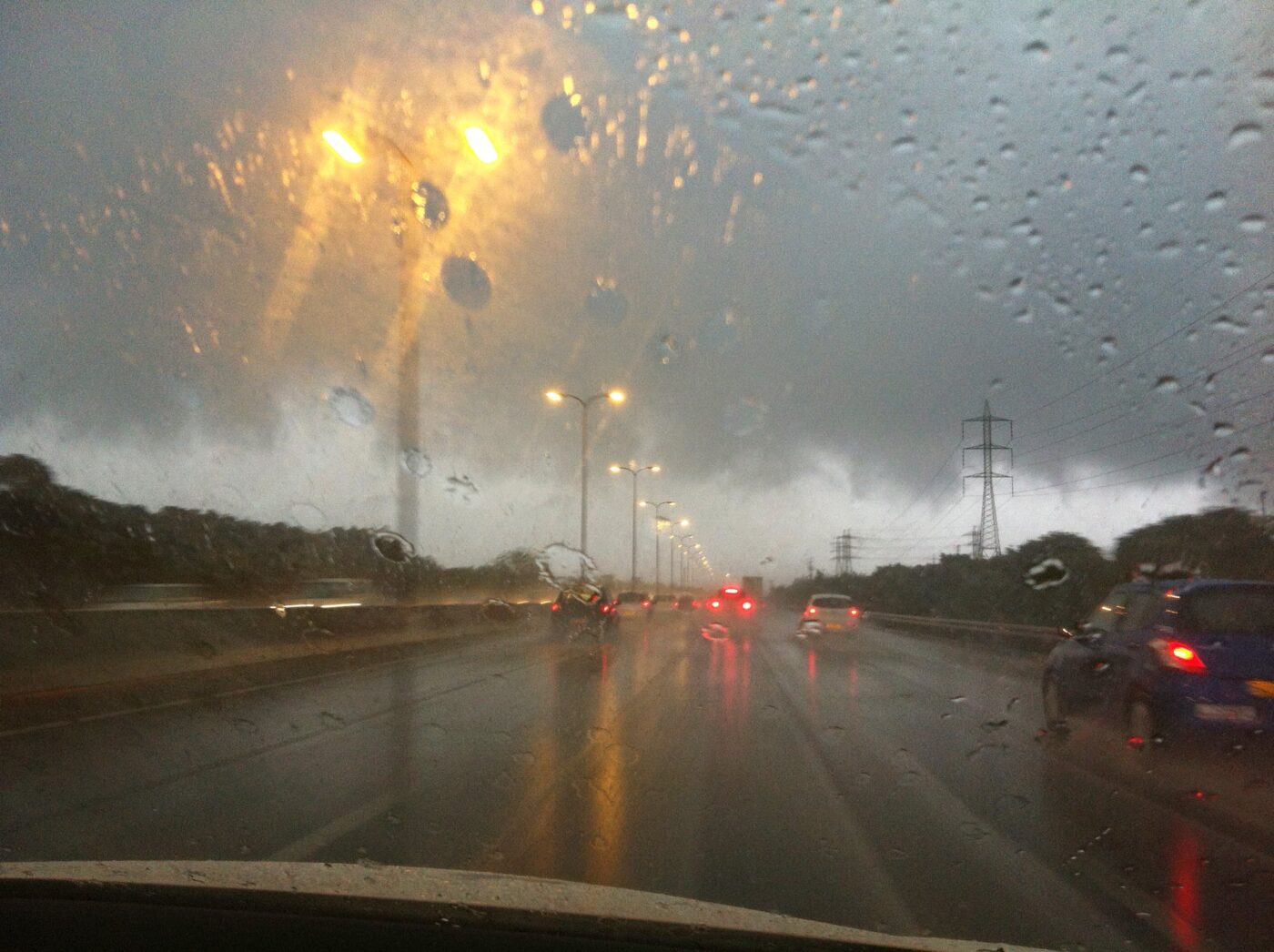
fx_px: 1286
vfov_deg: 40.6
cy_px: 476
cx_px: 637
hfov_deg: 52.7
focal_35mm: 35
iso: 100
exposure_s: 1/15
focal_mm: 3.85
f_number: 2.8
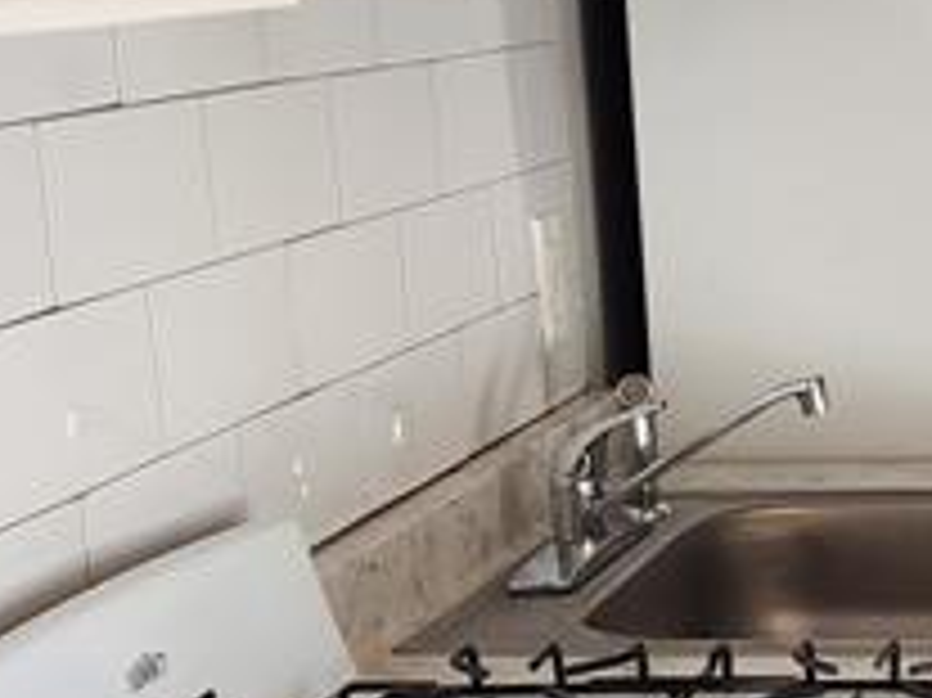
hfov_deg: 16.8
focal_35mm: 114
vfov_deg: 12.9
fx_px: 3068
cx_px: 968
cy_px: 545
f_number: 1.8
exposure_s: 1/180
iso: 160
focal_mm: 6.4
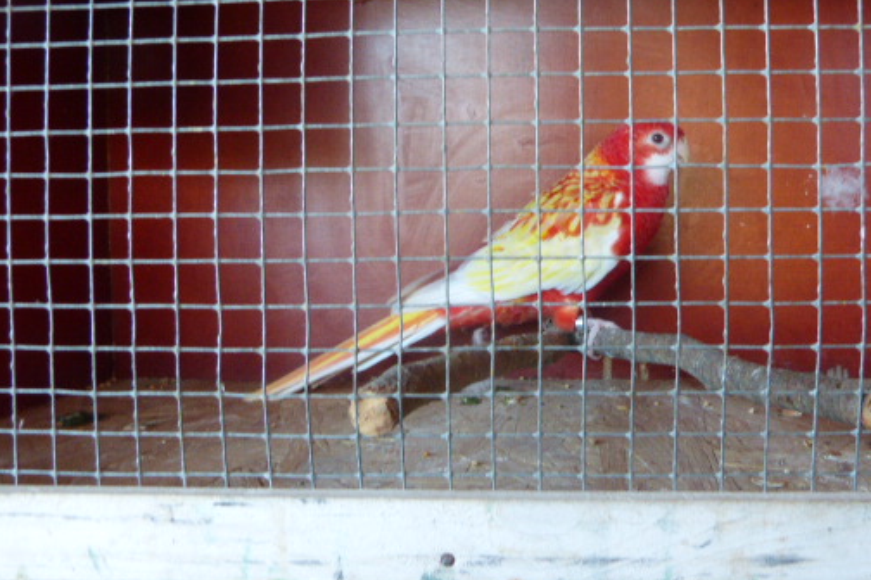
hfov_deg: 56.6
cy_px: 242
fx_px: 798
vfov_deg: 39.8
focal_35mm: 33
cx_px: 543
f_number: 2.8
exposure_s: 1/60
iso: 400
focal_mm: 4.5
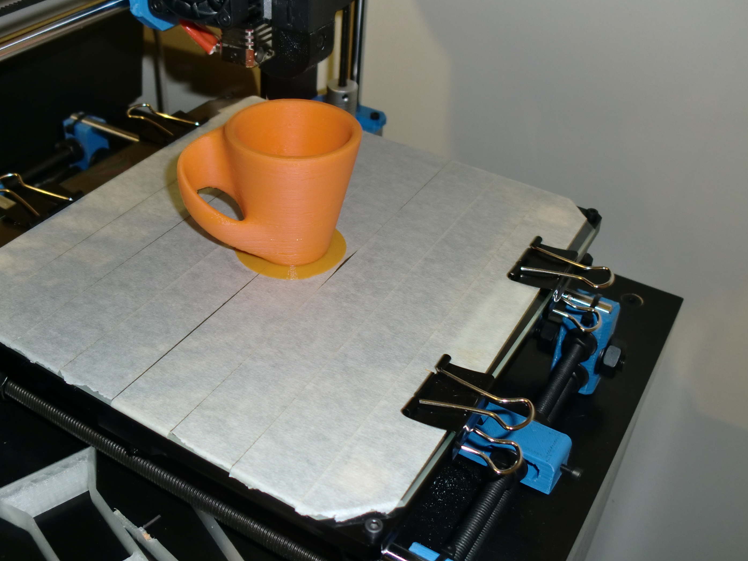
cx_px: 322
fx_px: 886
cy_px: 260
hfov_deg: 45.7
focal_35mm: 41
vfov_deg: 35.1
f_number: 3.1
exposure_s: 1/8
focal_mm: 6.3
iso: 125
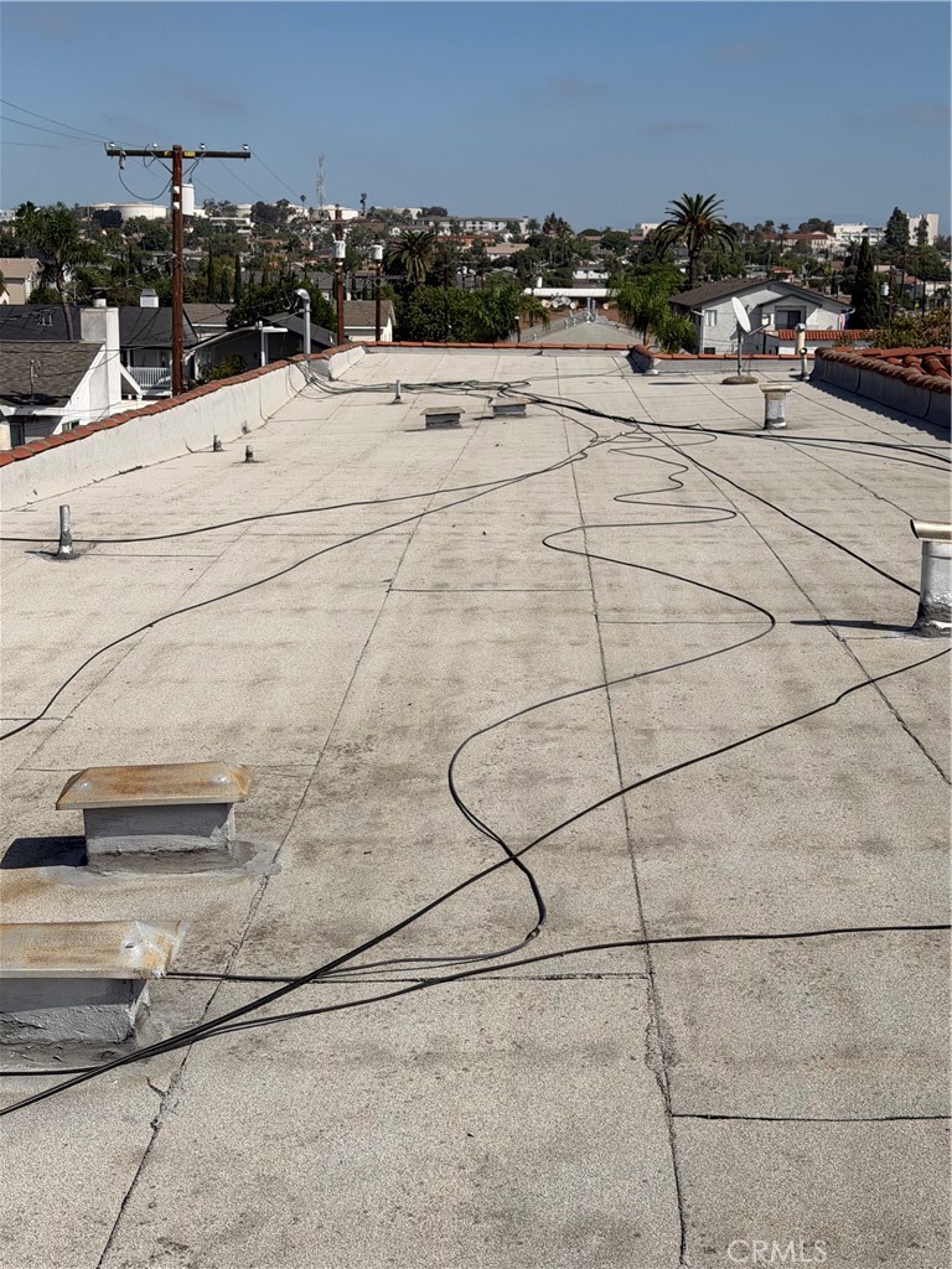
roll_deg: -1.9
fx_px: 1760
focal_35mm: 48
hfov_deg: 30.3
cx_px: 476
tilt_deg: -10.8
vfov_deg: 39.7
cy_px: 634
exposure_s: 1/11364
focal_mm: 6.76
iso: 80
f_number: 1.78
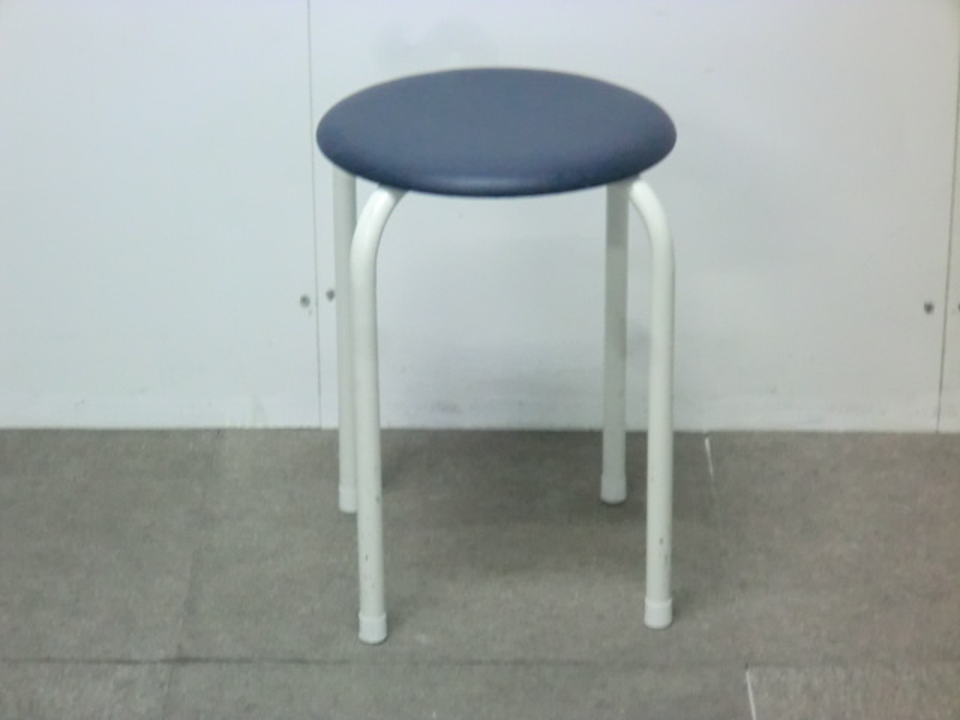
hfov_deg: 18.2
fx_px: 2995
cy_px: 360
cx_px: 480
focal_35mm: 108
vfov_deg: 13.7
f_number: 5.9
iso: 800
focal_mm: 19.6
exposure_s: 1/20
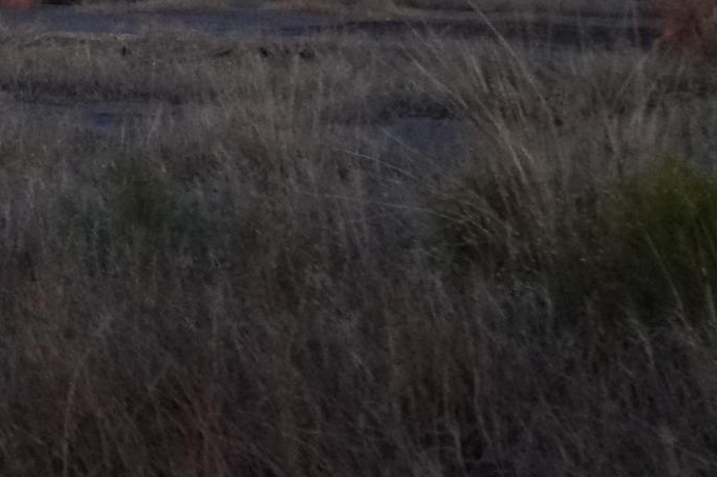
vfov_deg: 12.0
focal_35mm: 106
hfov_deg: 16.5
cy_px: -335
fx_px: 2111
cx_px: -529
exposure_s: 1/160
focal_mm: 24
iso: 10000
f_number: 4
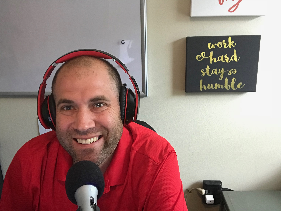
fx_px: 260
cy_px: 106
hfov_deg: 56.8
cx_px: 140
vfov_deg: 44.2
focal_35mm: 32
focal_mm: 2.87
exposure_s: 1/17
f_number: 2.2
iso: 200
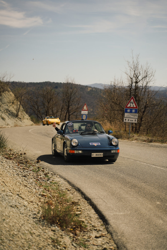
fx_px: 522
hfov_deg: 18.2
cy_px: 125
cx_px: 84
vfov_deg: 27.0
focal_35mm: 75
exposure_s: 1/1250
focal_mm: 75
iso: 100
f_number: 2.8
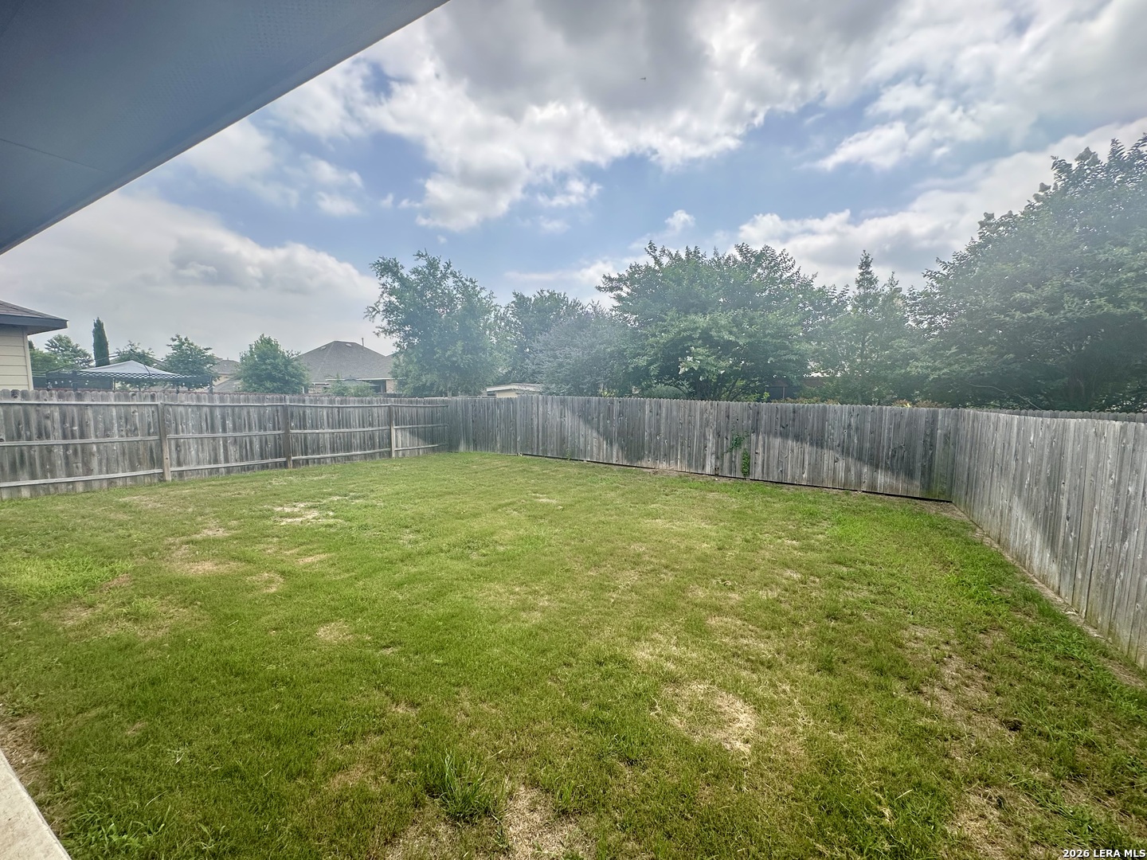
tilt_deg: -5.0
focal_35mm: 14
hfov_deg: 102.1
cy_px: 430
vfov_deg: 85.7
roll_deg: -0.1
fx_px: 464
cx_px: 574
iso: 40
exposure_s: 1/903
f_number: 2.2
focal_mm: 2.22
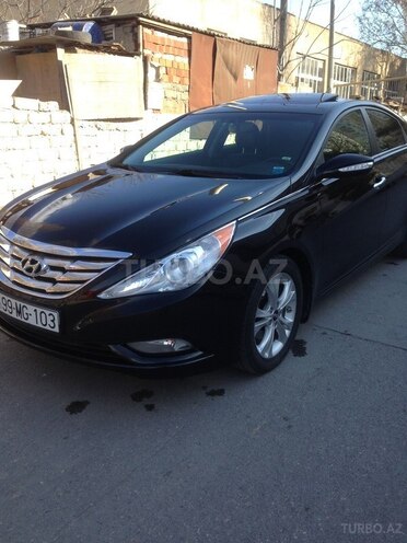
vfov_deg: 55.4
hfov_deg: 42.9
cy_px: 272
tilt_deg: -12.7
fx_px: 517
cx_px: 204
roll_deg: -0.2
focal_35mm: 33
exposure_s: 1/547
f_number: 2.4
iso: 50
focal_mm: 4.12
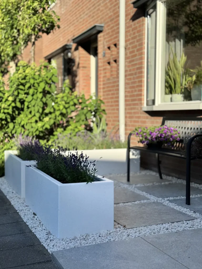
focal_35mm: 48
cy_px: 134
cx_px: 101
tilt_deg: -3.7
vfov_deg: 39.7
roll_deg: -0.1
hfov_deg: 30.3
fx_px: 373
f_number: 1.78
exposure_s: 1/3257
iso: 64
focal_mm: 6.76
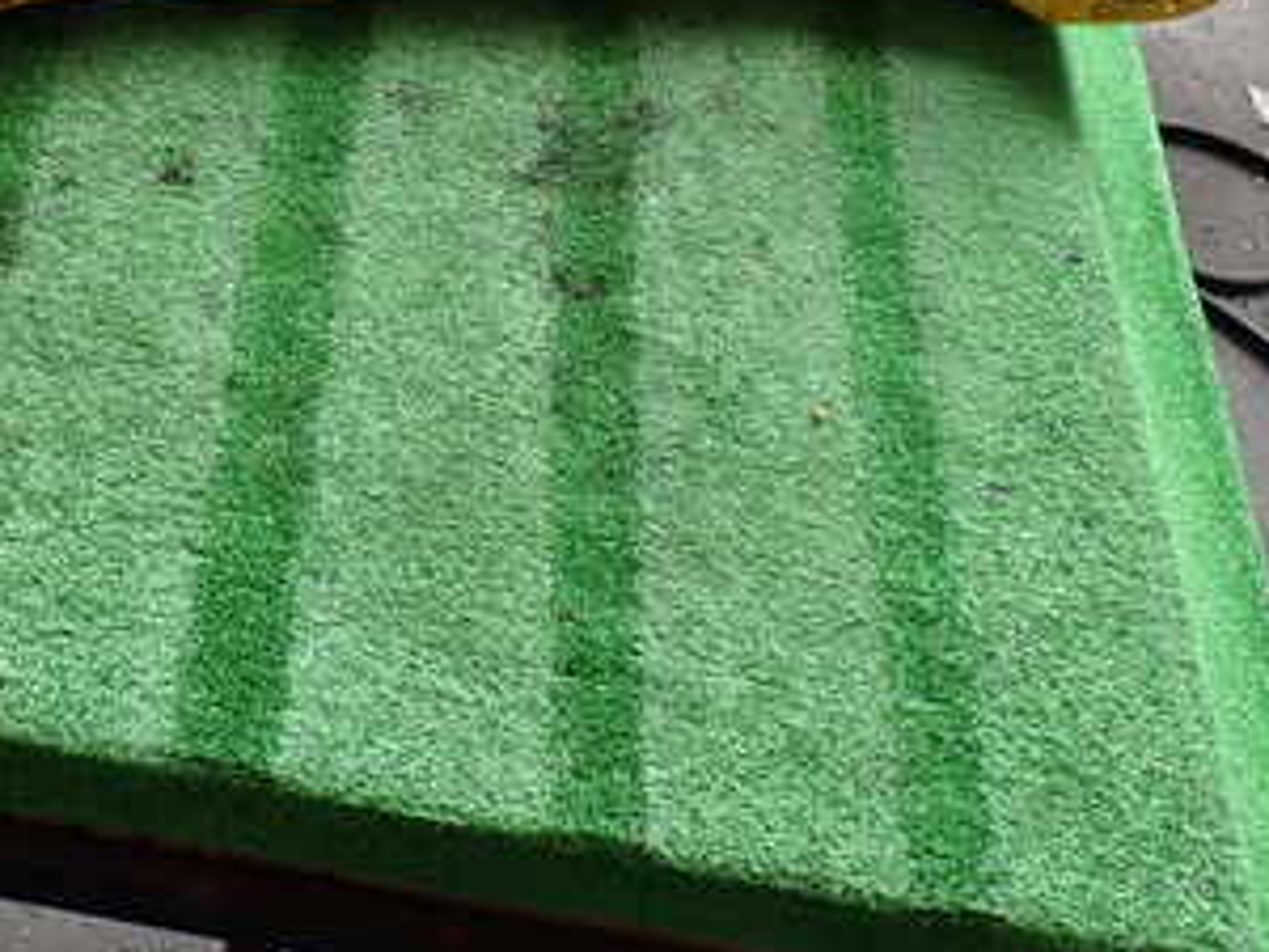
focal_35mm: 50
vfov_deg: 28.5
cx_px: 250
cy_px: 186
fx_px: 1833
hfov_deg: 36.8
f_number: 2.8
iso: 100
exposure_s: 1/125
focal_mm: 4.5
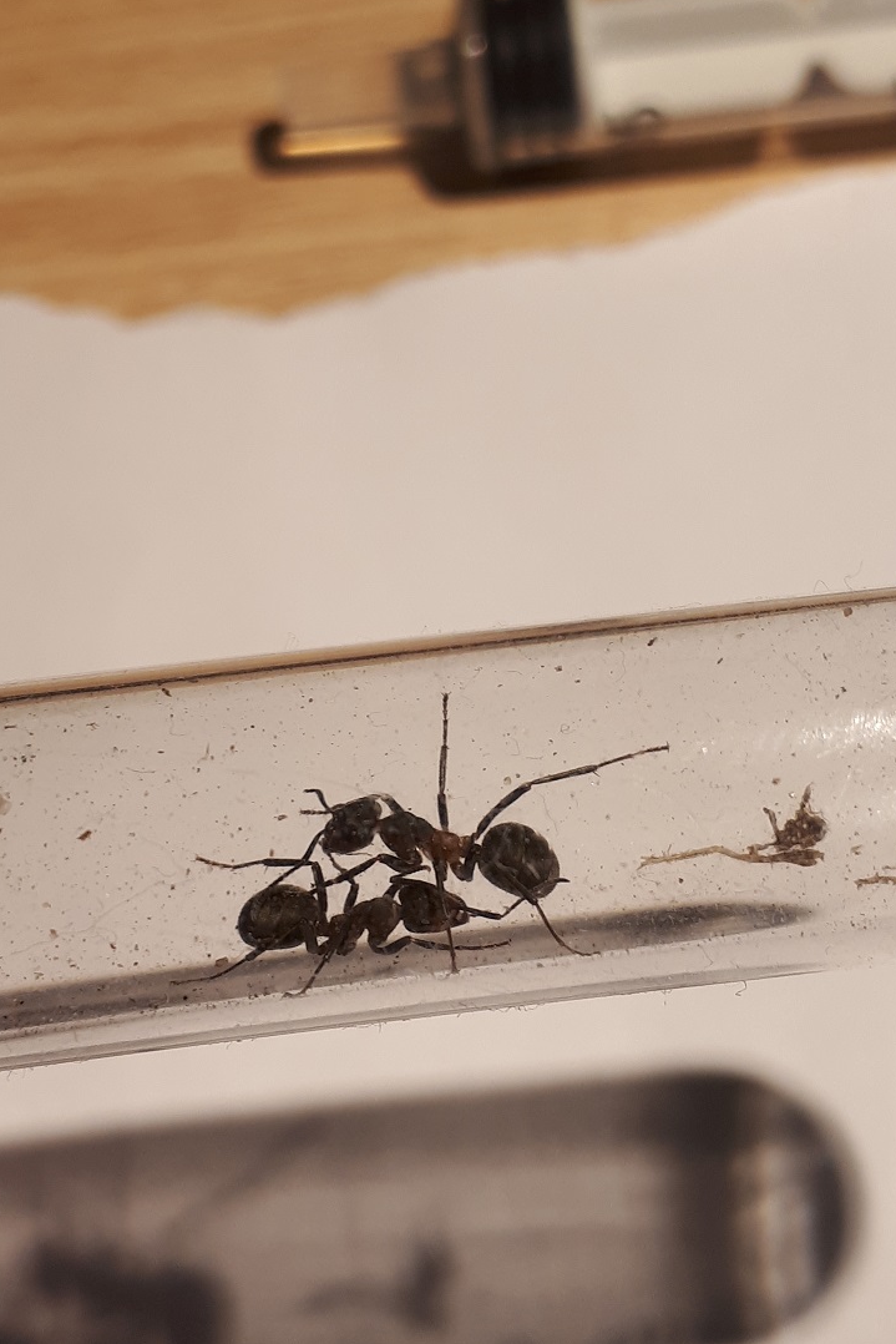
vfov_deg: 61.9
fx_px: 1120
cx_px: 395
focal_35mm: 30
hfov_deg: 43.5
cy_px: 711
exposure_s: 1/101
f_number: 1.9
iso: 40
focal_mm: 3.6
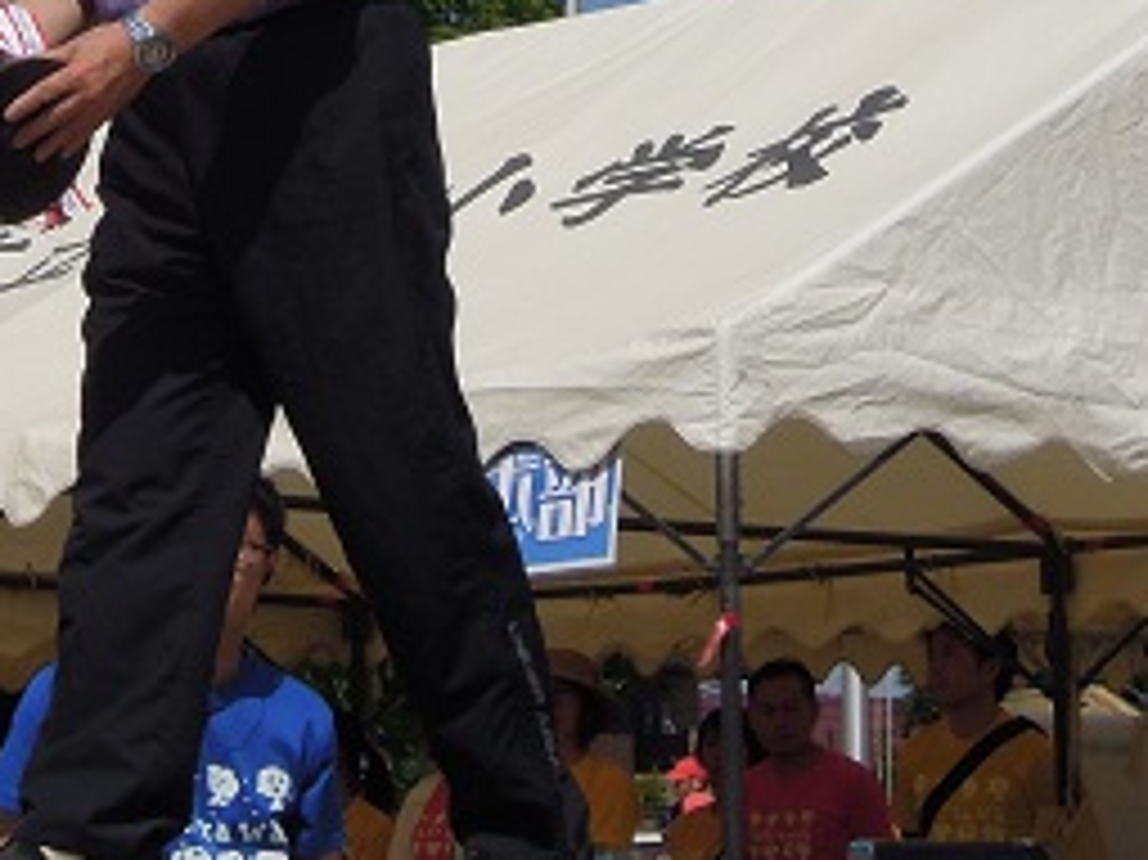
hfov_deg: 12.3
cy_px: 252
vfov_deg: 9.3
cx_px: 7
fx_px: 5271
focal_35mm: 159
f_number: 5.9
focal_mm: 11.1
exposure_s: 1/1600
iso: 160
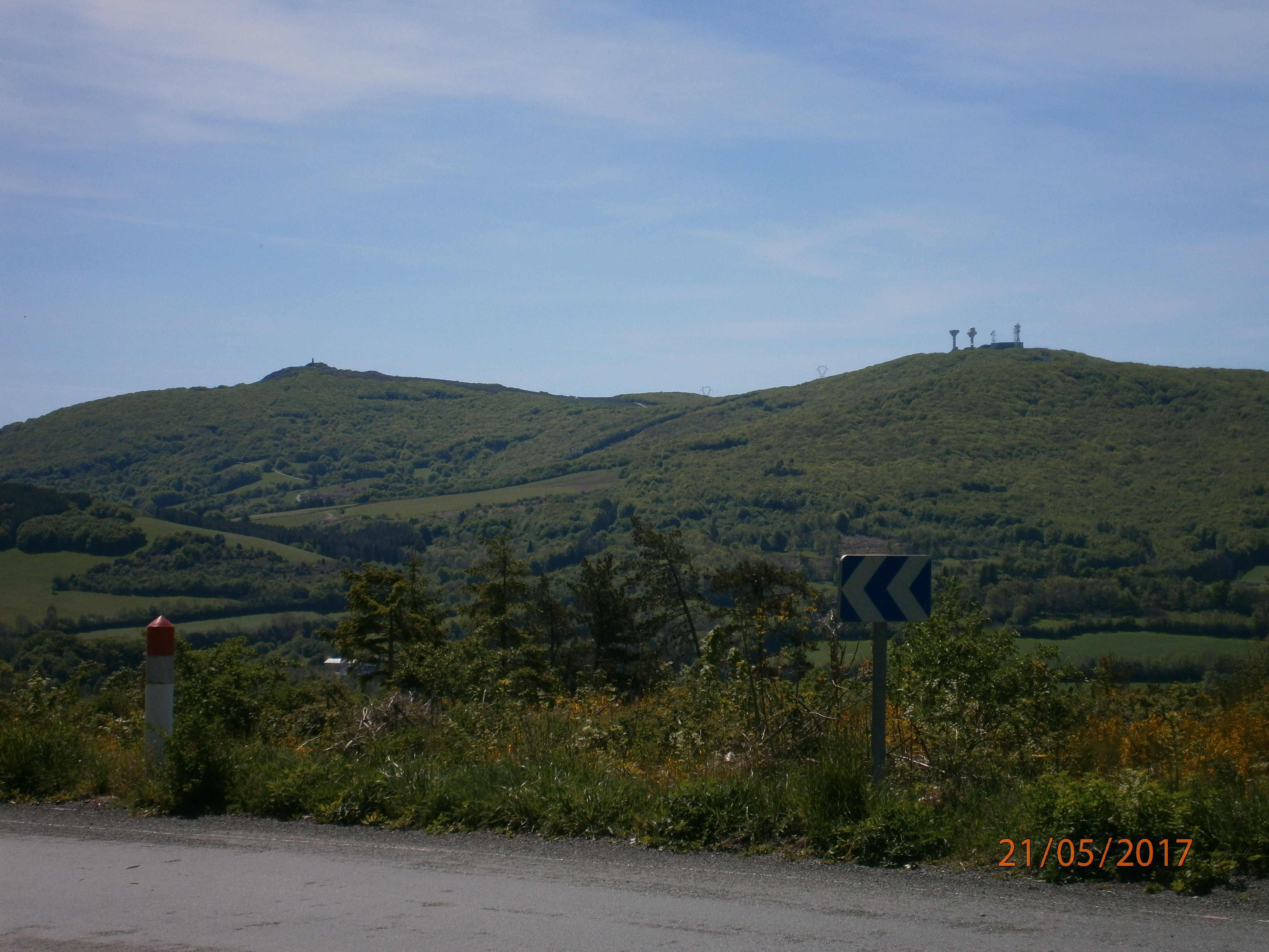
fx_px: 3189
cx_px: 634
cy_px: 476
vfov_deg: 17.0
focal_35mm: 87
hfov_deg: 22.5
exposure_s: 1/1000
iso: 80
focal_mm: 15.4
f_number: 4.9
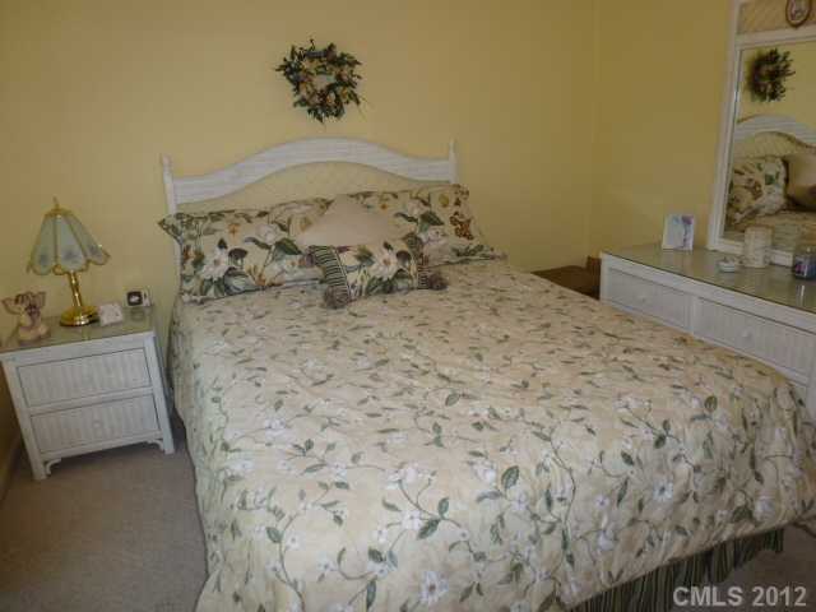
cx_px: 408
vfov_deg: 56.8
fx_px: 566
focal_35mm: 24
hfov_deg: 71.6
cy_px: 306
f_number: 3.3
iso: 160
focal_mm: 4.3
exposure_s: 1/60
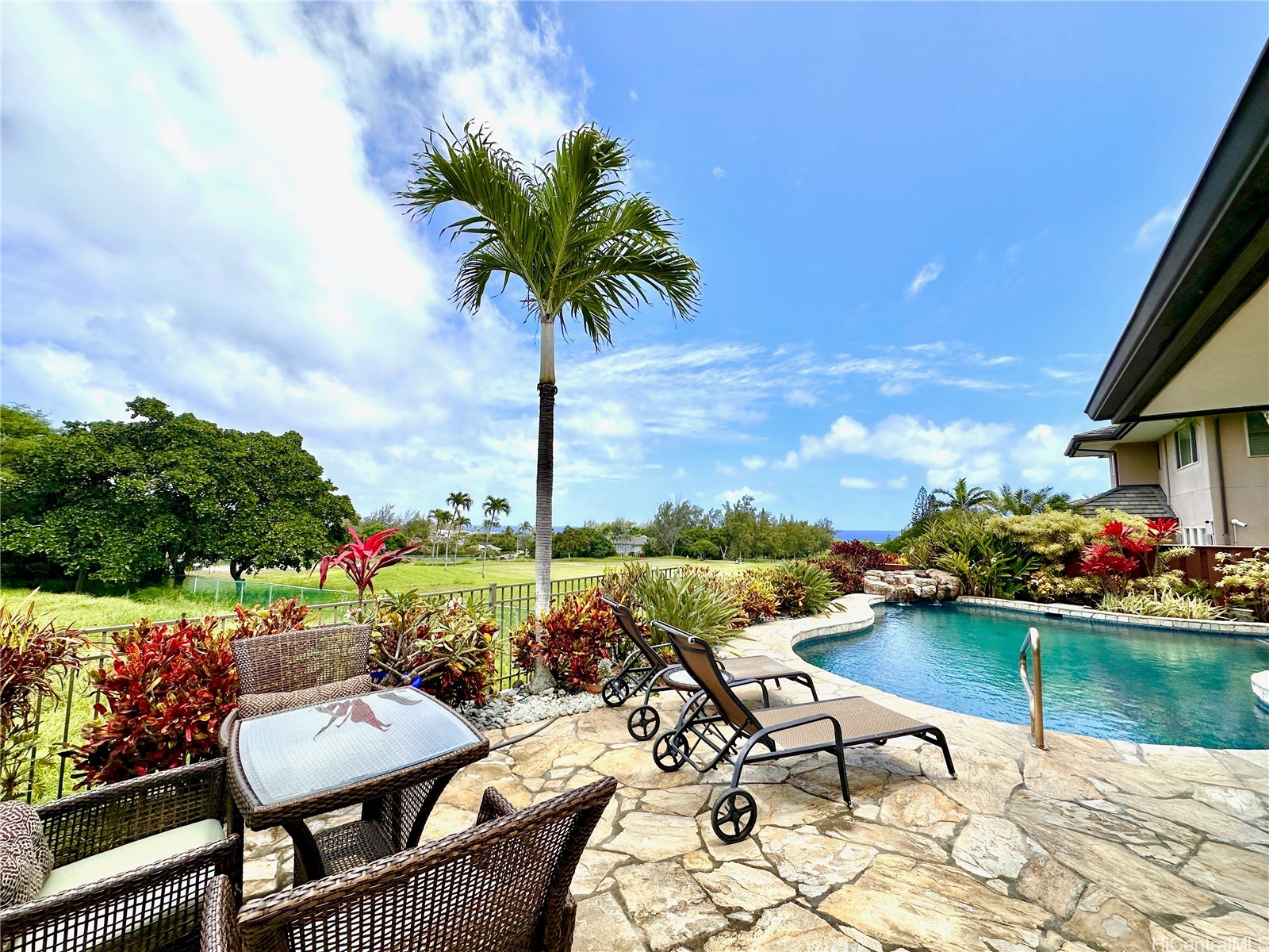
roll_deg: -1.1
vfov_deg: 85.7
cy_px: 476
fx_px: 513
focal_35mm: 14
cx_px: 634
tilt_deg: +5.6
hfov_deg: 102.1
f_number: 2.2
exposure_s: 1/2681
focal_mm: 2.22
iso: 50
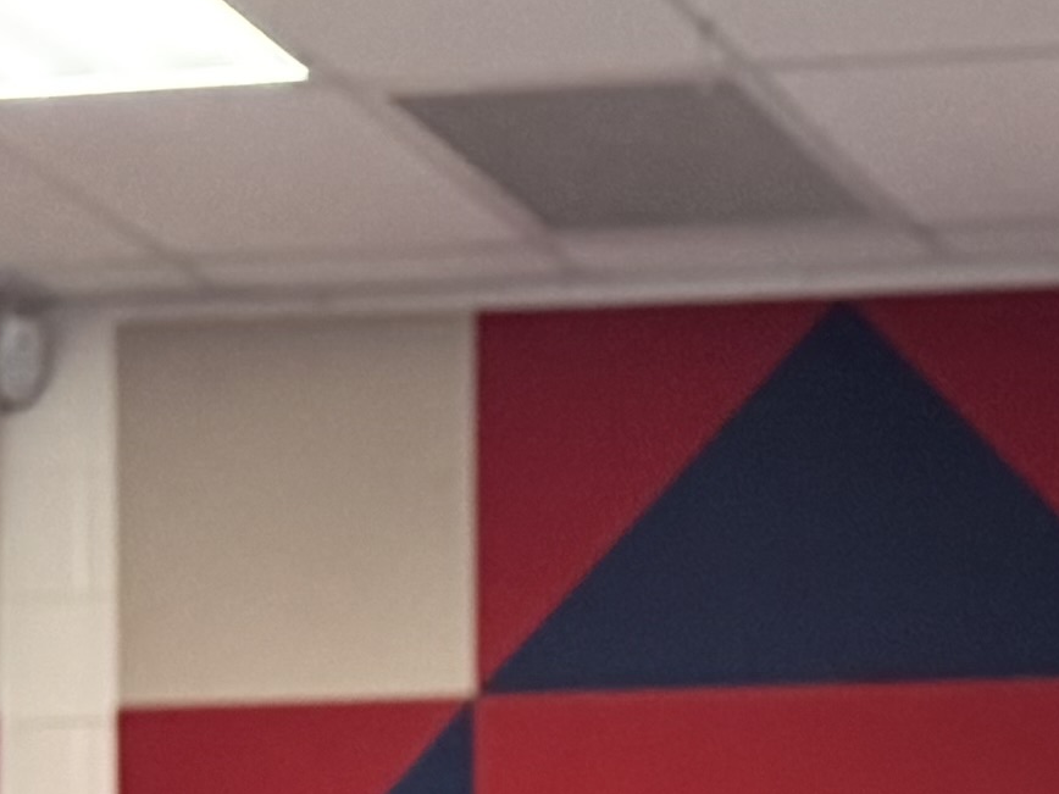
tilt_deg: -0.8
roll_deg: -0.7
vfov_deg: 8.2
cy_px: 2250
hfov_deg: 11.1
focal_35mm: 158
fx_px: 4834
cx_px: 2235
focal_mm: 6.76
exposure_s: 1/60
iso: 250
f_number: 1.78
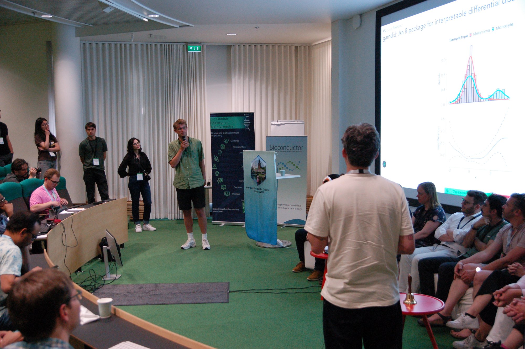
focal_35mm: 39
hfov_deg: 49.6
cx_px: 262
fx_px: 568
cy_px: 174
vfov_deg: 34.2
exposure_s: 1/125
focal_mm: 26
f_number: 4
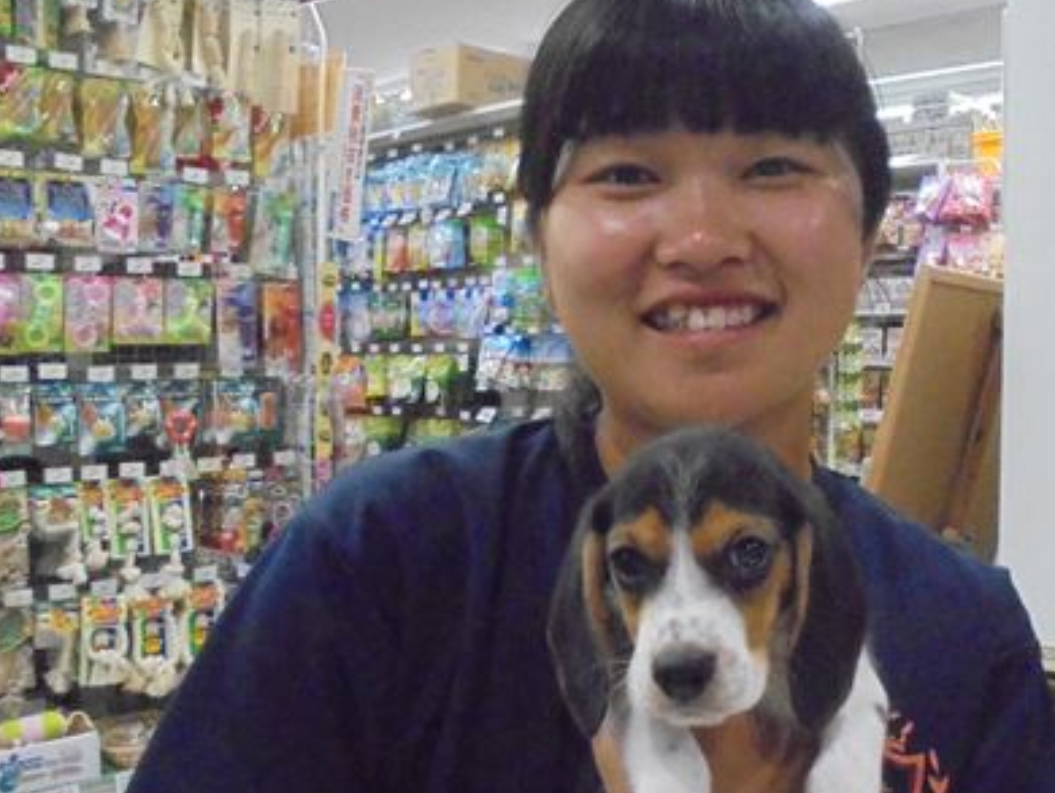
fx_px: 1220
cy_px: 438
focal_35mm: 40
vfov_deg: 36.0
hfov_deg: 46.3
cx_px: 668
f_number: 3.5
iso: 1600
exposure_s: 1/100
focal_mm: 4.6
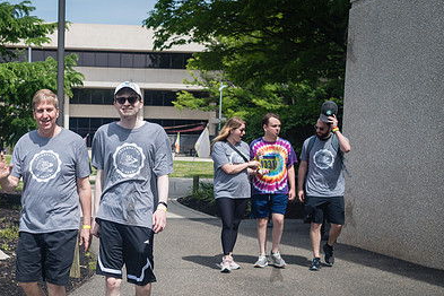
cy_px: 212
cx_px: 70
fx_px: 765
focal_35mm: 62
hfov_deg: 31.3
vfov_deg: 21.8
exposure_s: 1/1600
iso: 200
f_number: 4
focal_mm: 35
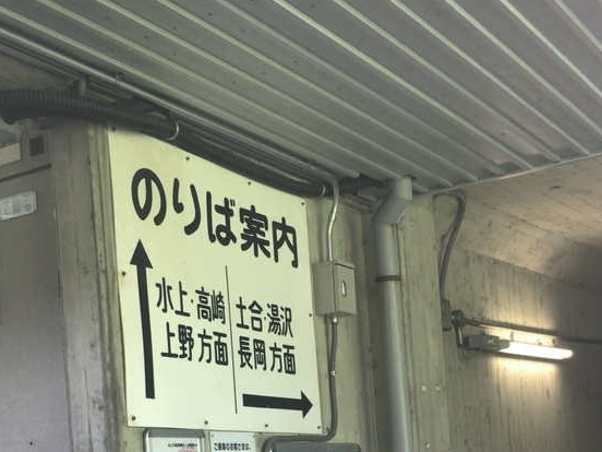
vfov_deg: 22.3
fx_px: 1096
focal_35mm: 63
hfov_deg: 30.7
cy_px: 468
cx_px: 265
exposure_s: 1/30
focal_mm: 4.15
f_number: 2.2
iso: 50
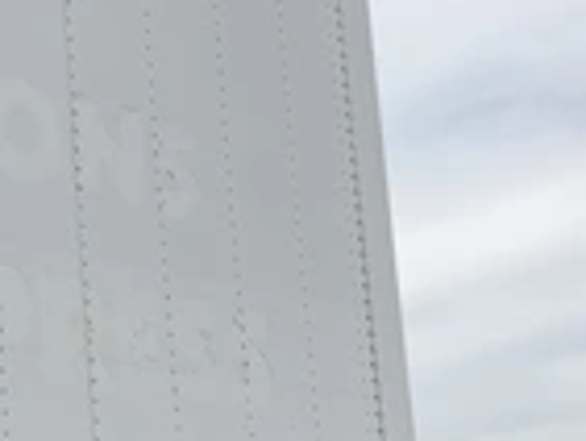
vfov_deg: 17.7
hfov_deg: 22.7
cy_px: 408
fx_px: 1389
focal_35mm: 82
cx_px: -33
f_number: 1.8
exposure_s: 1/3322
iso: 25
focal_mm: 3
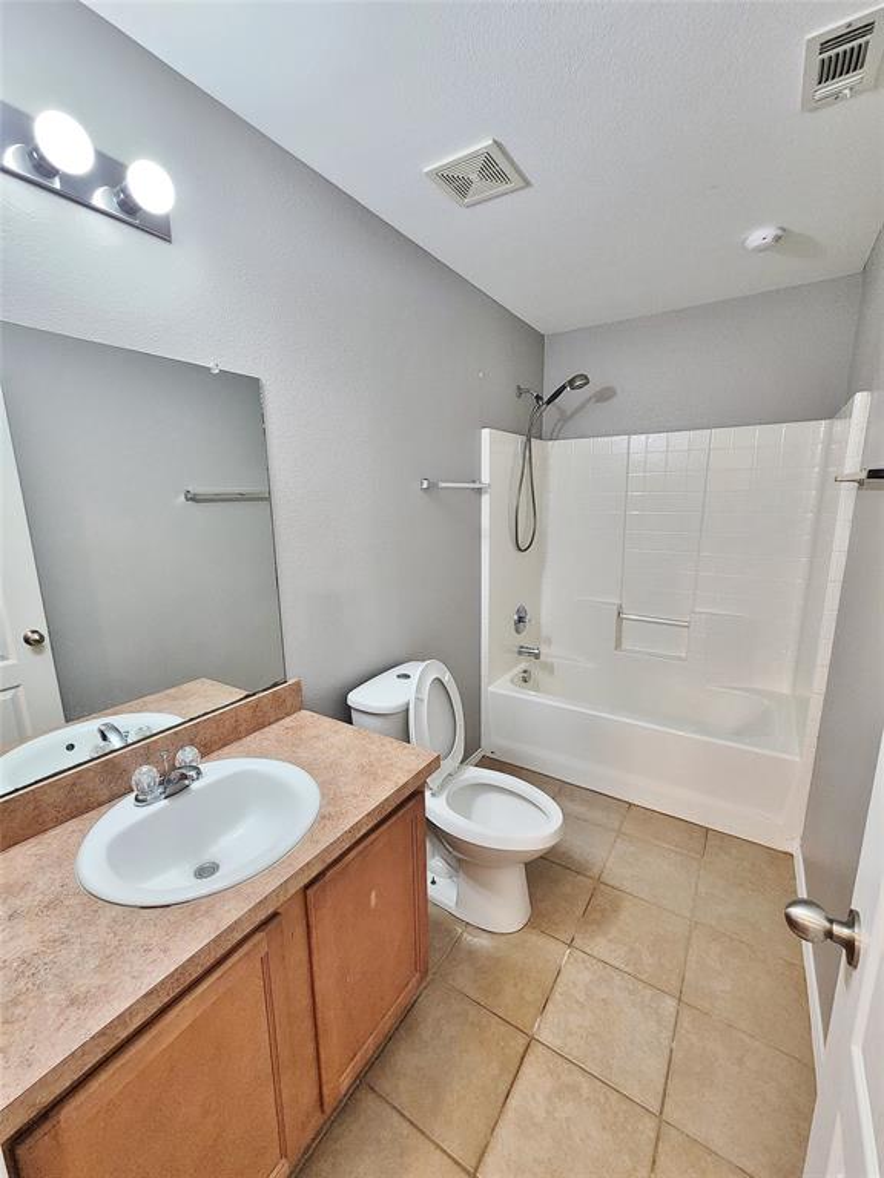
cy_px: 589
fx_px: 443
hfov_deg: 89.9
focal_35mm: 13
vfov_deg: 106.2
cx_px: 442
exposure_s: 1/60
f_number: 2.2
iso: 250
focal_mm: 2.2
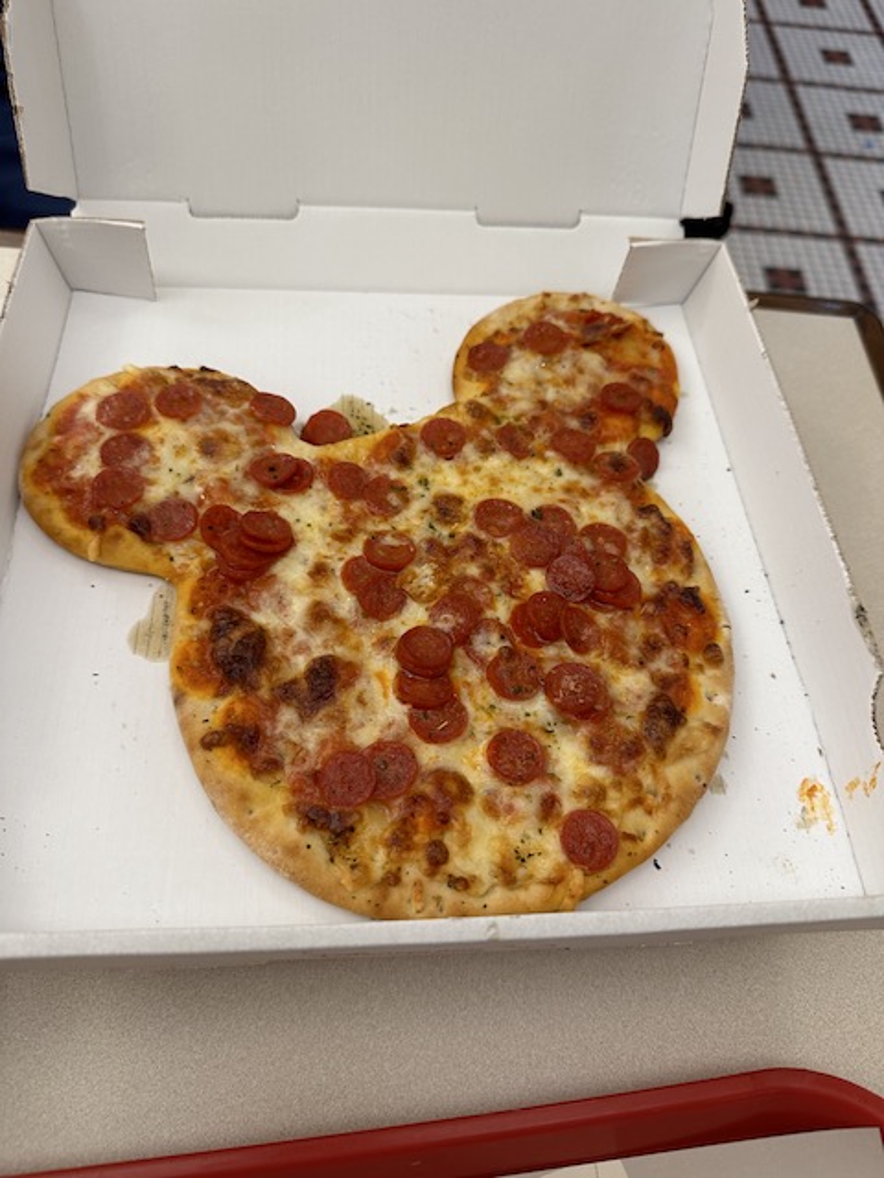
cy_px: 589
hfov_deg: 56.8
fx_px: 817
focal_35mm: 24
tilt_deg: -57.6
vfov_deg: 71.6
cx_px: 442
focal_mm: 6.86
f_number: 1.78
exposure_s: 1/50
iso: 160
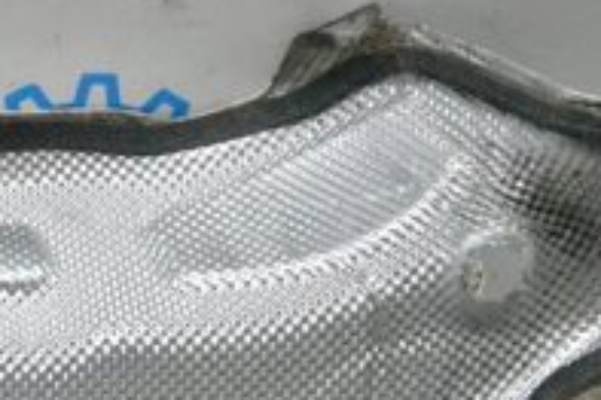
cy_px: 293
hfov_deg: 17.9
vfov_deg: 12.7
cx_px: -171
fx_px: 1785
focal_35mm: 107
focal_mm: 22
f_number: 10
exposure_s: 1/160
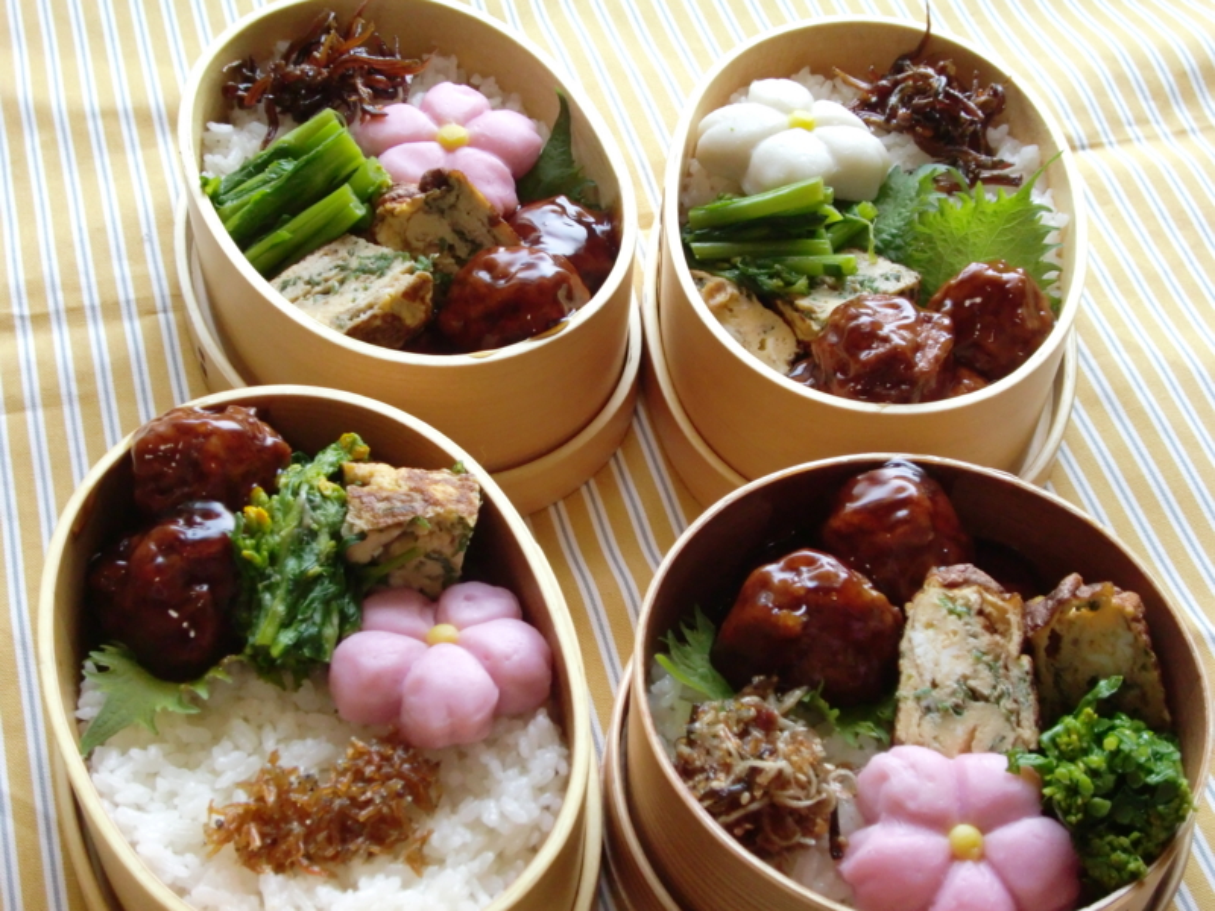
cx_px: 608
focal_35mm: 55
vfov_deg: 26.6
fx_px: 1930
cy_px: 456
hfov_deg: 34.9
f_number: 3.6
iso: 400
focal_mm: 9.8
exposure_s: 1/60
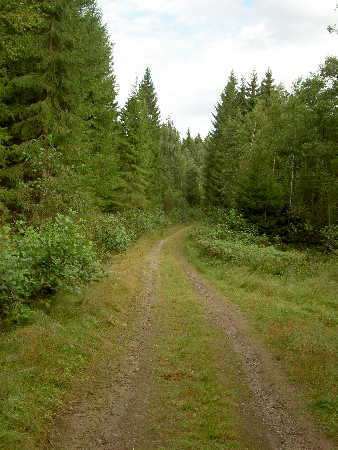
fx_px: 560
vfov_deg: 43.8
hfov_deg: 33.6
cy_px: 212
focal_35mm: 43
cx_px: 162
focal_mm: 8
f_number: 4.7
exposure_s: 1/125
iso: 100
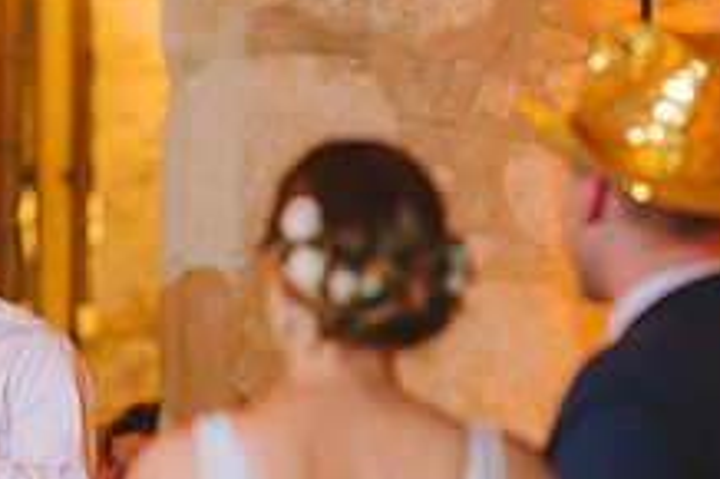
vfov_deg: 6.0
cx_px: 251
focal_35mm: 226
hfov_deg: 9.1
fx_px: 4516
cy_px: 565
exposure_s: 1/100
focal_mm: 85
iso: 1600
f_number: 2
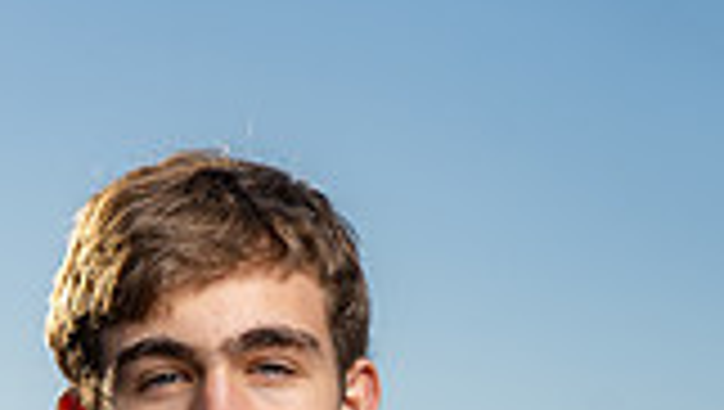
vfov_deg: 6.0
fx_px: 3767
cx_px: 184
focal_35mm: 196
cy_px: 969
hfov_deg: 11.0
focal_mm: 67
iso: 100
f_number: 4.5
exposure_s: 1/1000
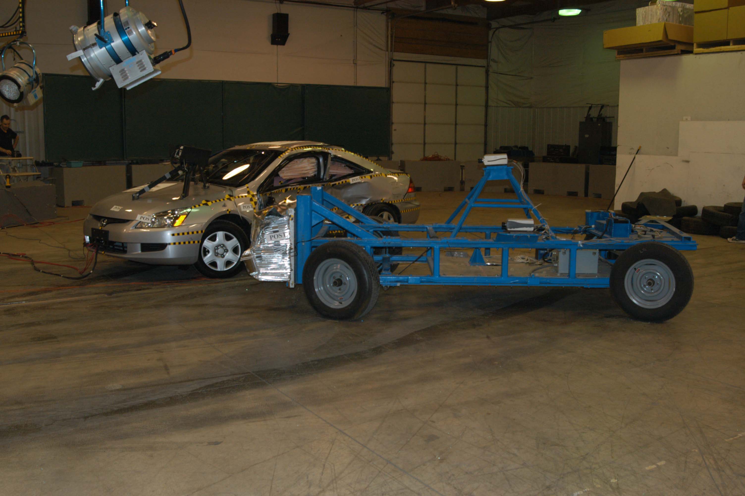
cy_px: 248
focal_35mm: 36
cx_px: 372
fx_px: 744
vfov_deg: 36.8
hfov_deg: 53.2
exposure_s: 1/60
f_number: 5.6
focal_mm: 24
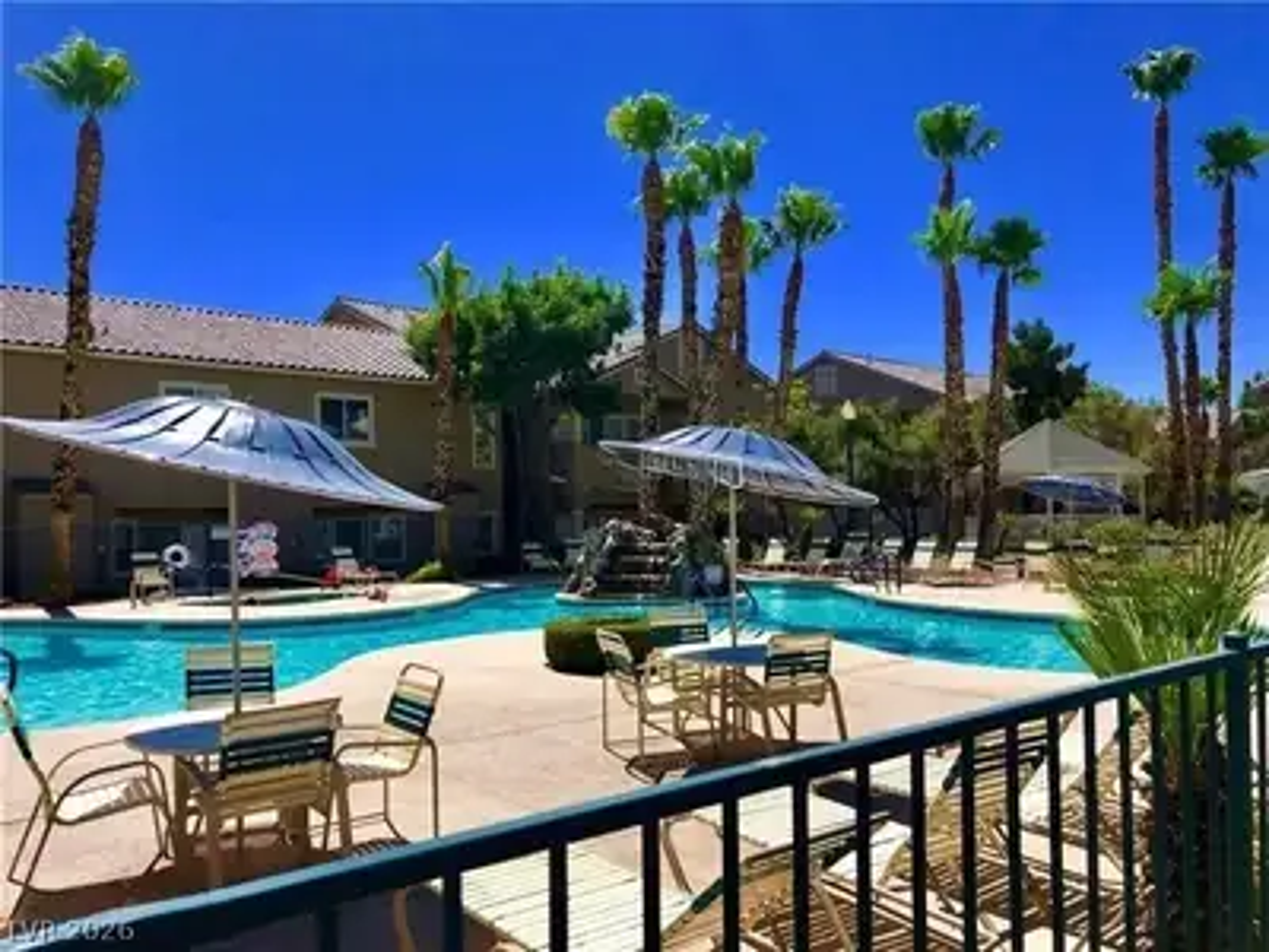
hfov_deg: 63.4
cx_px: 634
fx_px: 1026
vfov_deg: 49.7
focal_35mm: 28
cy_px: 476
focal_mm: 4
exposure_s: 1/2525
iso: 20
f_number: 1.8
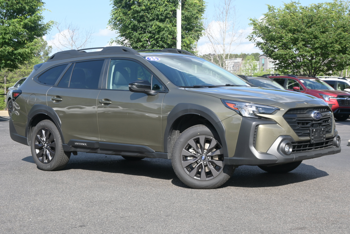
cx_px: 175
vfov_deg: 21.6
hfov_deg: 31.9
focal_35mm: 63
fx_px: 612
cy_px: 117
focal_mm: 42
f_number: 5.6
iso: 200
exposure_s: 1/500
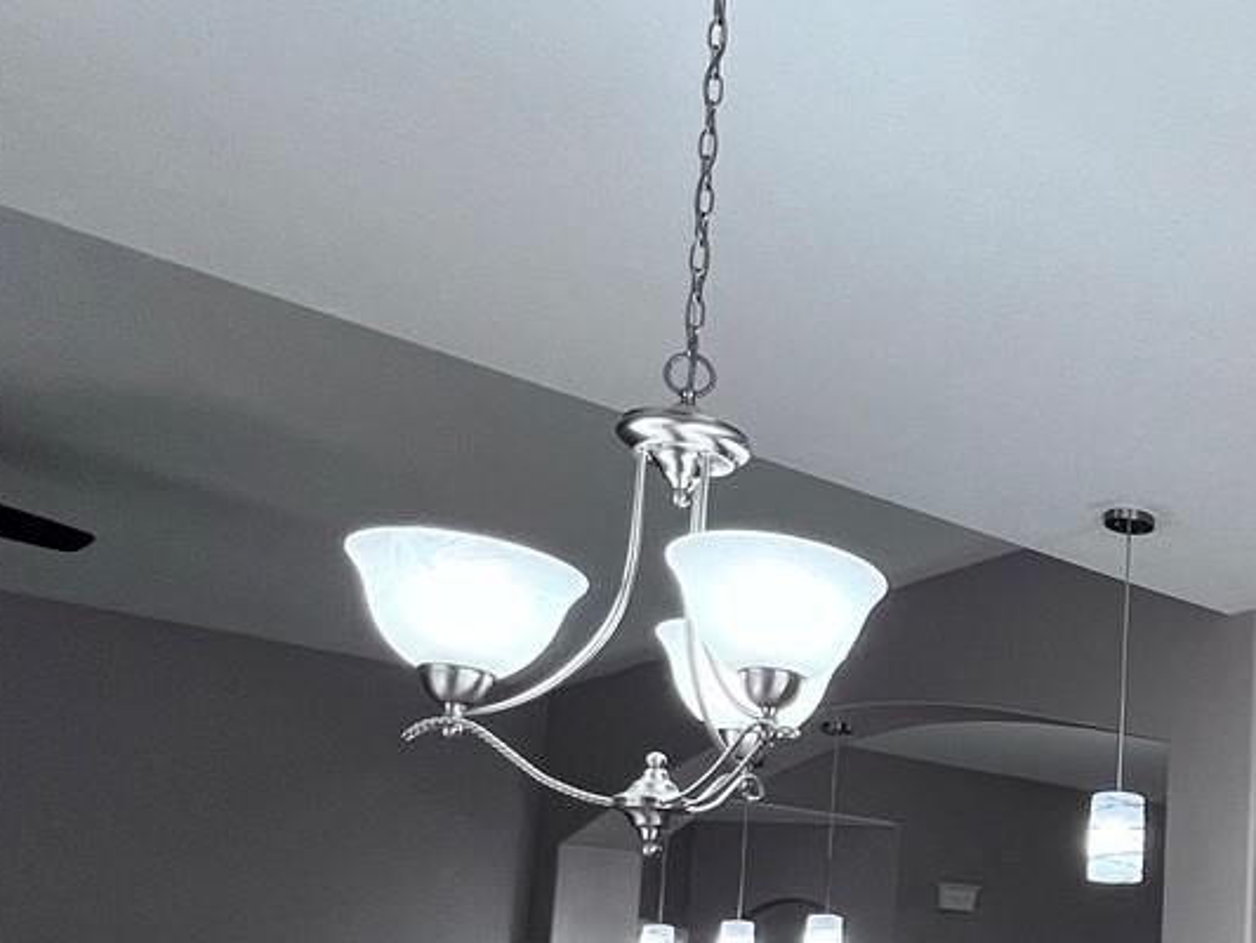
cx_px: 1529
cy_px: 868
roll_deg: -0.6
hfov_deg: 36.3
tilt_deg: +7.4
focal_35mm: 39
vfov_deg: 34.5
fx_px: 1415
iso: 125
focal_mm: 1.57
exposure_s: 1/120
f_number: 1.8
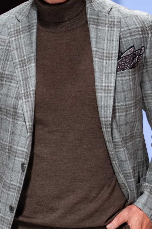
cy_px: 205
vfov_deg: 2.9
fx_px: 4556
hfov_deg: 1.9
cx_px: 123
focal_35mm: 719
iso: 250
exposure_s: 1/250
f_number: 2.8
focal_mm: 142.1
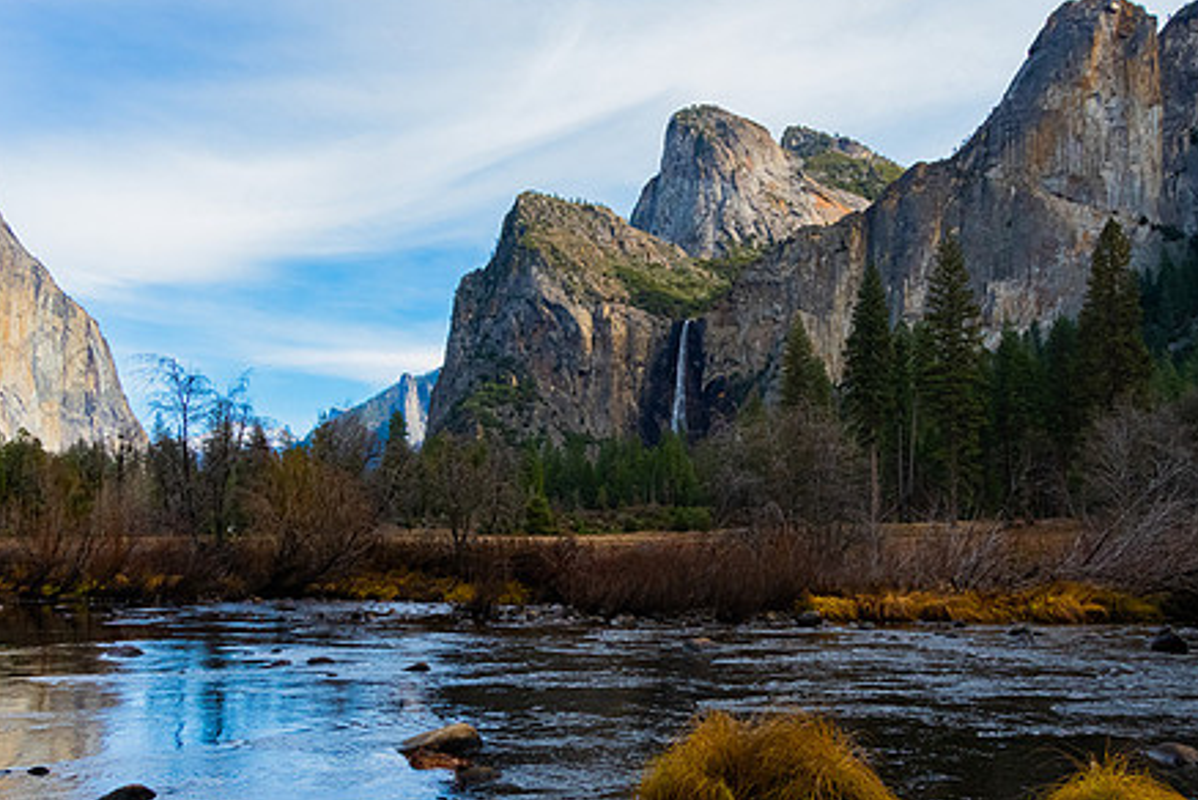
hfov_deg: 54.4
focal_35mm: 35
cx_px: 592
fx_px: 1165
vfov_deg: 37.8
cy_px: 454
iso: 2500
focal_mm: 24
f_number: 10
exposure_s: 1/1600
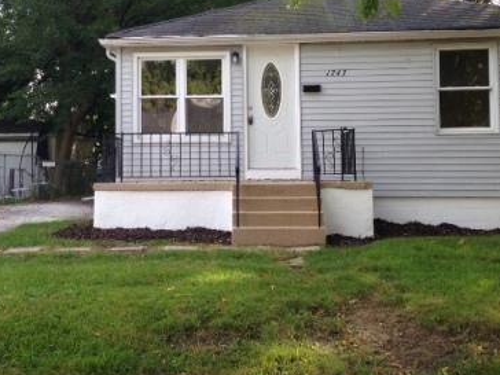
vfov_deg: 25.1
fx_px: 838
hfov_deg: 33.1
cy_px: 125
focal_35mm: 58
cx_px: 191
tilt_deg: +3.0
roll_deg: -0.4
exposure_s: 1/189
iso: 50
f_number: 2.4
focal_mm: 4.12
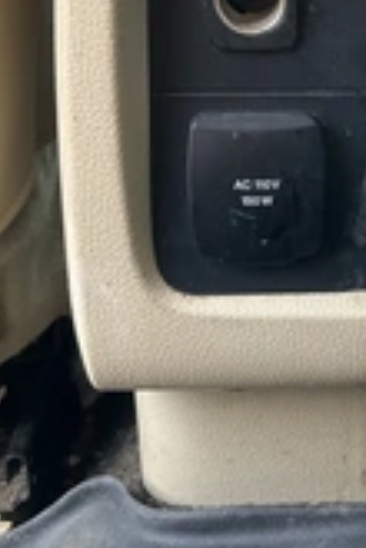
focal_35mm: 73
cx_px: 433
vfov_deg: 27.5
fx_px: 1113
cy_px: 163
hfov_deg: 17.8
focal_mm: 3
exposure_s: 1/122
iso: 50
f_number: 1.8
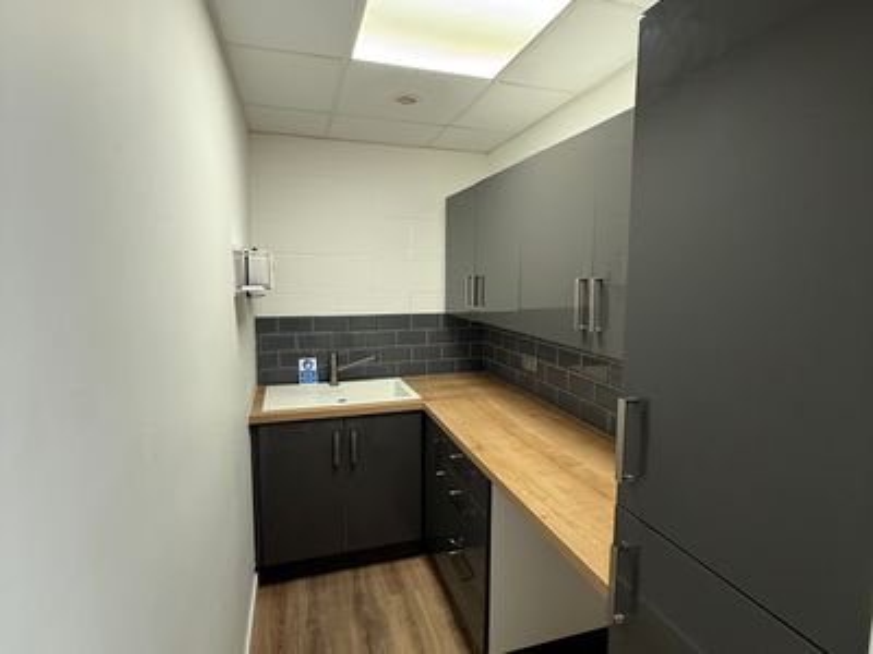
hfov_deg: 102.1
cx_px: 436
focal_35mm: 14
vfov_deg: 85.7
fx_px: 353
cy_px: 327
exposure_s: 1/100
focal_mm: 2.22
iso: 200
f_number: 2.2
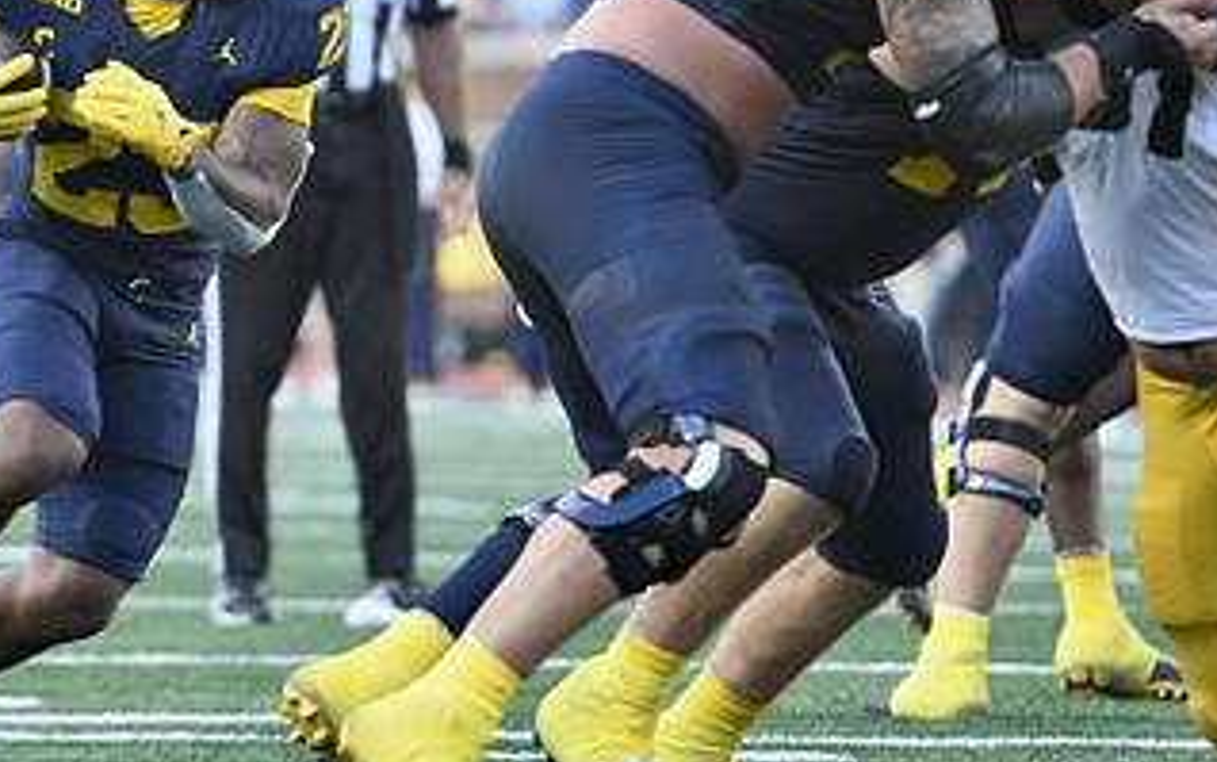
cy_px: 130
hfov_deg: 3.8
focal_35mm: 557
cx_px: 142
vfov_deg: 2.4
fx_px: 18481
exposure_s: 1/1000
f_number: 2.8
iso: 800
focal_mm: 200
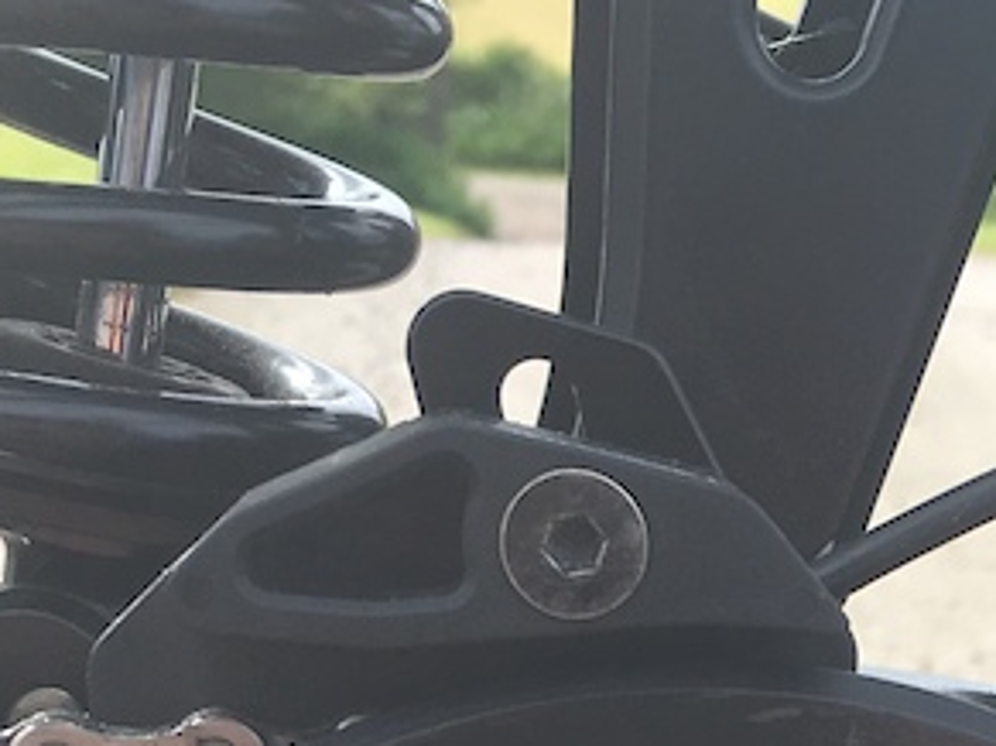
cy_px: 1170
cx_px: 948
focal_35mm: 102
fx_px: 2934
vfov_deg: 13.5
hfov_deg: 18.8
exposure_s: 1/513
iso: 25
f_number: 2.2
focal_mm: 4.15
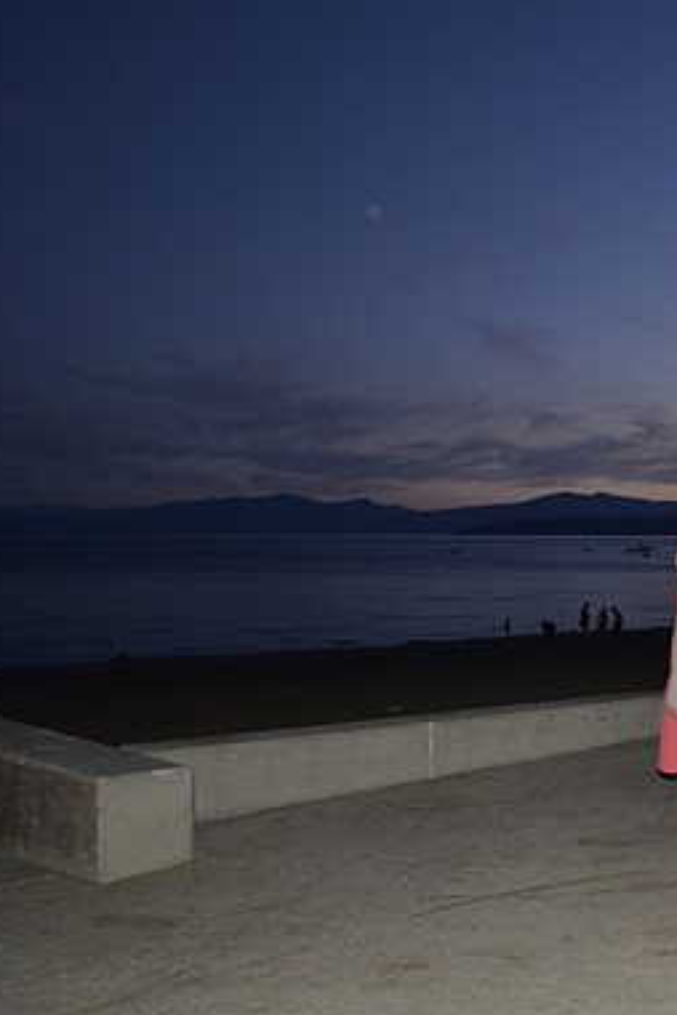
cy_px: 509
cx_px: 712
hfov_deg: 29.9
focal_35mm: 41
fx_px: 1156
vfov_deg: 47.4
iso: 800
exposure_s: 1/60
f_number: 3.5
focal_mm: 18
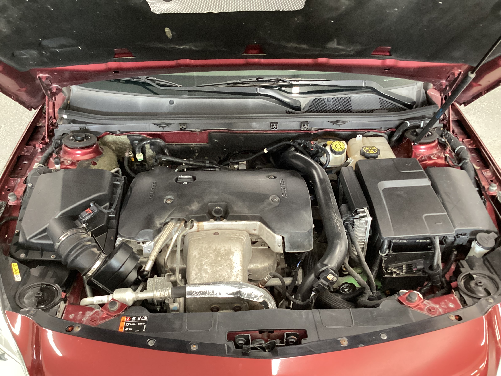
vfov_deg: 45.4
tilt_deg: -33.7
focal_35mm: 31
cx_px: 250
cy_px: 188
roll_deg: -0.2
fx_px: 449
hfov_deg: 58.4
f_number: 2.4
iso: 400
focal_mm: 3.3
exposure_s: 1/30
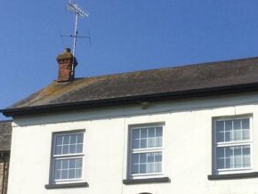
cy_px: 170
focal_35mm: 82
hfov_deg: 23.8
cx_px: 119
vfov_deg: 17.8
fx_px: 612
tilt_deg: +16.4
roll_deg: -2.9
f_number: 2.4
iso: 25
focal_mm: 3.3
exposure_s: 1/2331
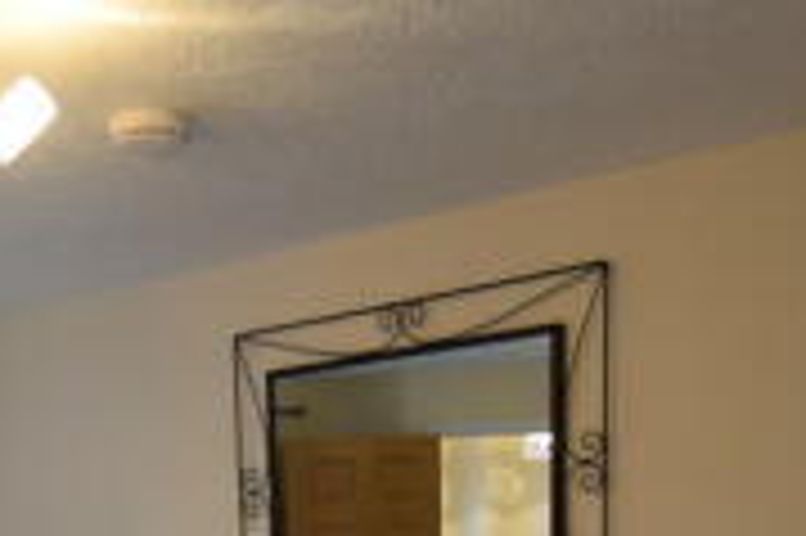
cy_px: 804
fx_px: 1230
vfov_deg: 20.9
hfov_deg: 35.2
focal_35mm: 55
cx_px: 173
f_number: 4
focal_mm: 10
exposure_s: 1/60
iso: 640
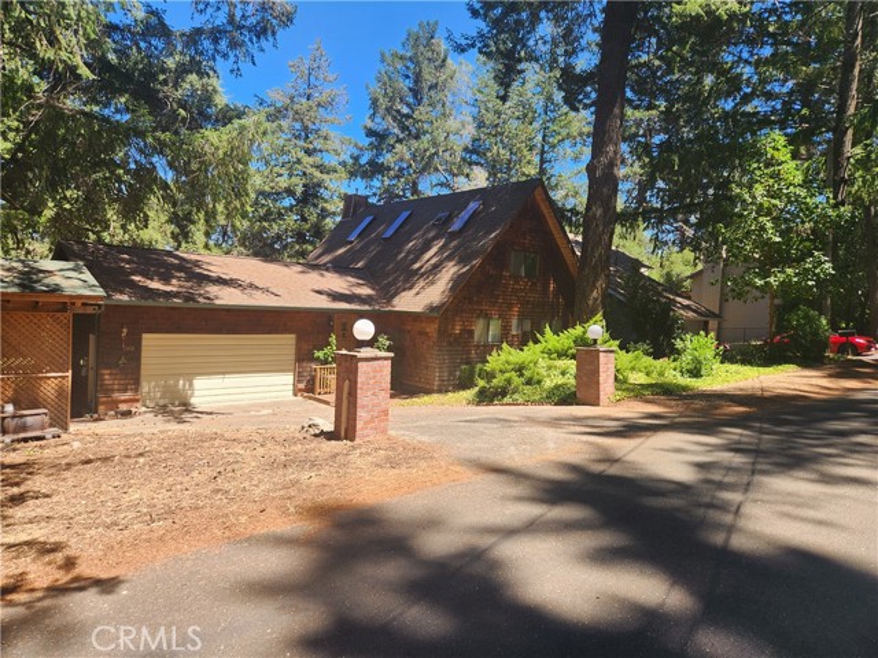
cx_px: 439
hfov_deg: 73.9
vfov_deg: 58.9
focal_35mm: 23
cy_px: 329
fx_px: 583
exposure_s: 1/505
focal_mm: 5.4
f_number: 1.8
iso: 20
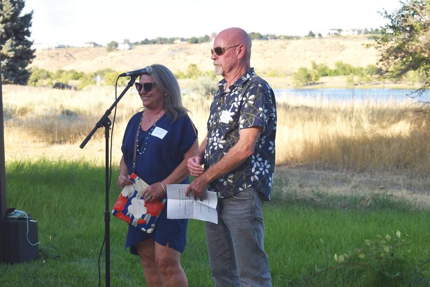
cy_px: 141
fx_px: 1034
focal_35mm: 87
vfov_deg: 15.8
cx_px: 208
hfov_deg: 23.5
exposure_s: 1/200
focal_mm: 55
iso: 100
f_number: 6.3
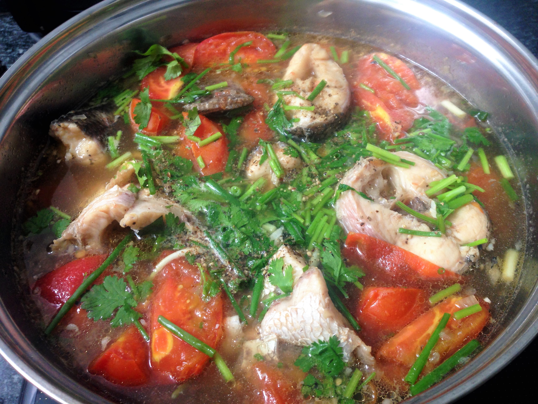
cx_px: 269
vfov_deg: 42.9
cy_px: 202
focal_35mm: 33
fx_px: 513
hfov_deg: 55.4
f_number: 2.4
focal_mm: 4.12
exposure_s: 1/20
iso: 80
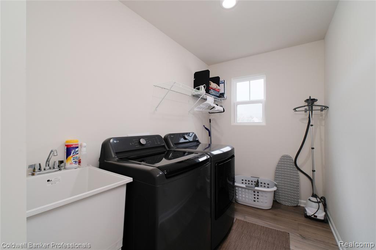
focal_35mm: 15
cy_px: 125
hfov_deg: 100.4
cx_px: 188
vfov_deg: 77.3
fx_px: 157
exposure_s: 1/125
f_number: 6.4
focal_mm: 10
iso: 800
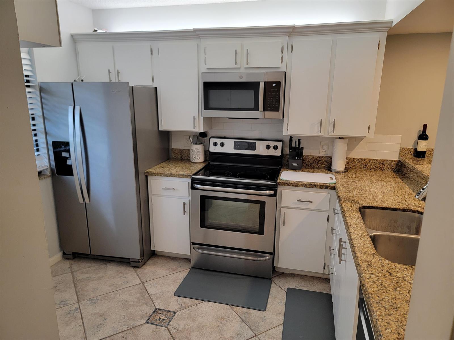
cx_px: 227
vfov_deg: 56.8
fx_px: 315
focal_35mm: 24
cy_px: 170
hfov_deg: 71.6
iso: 250
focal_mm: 6.7
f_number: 1.8
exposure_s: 1/120
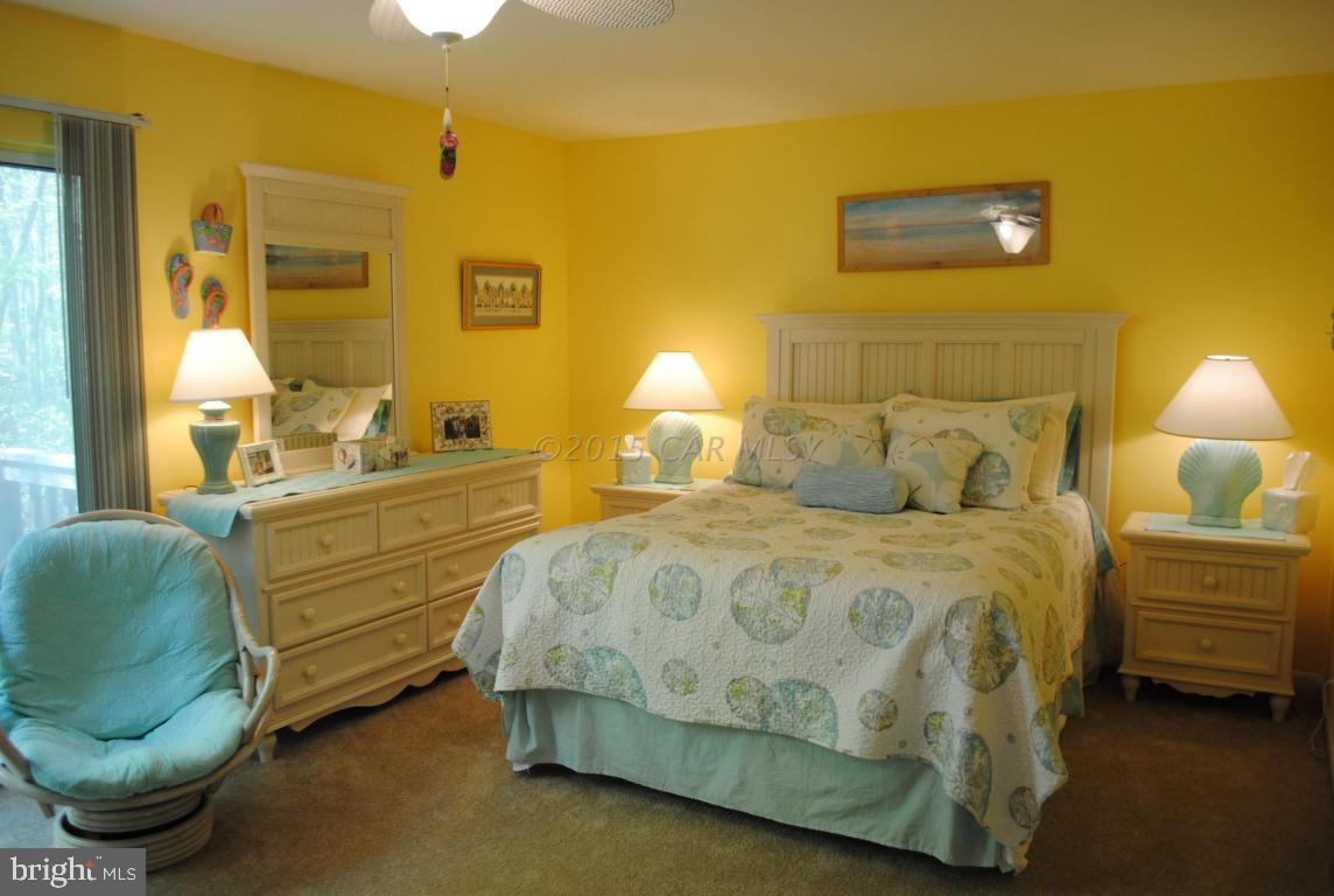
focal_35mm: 27
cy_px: 448
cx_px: 667
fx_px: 1003
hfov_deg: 67.3
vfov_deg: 48.1
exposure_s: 1/30
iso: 200
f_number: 3.5
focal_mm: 18
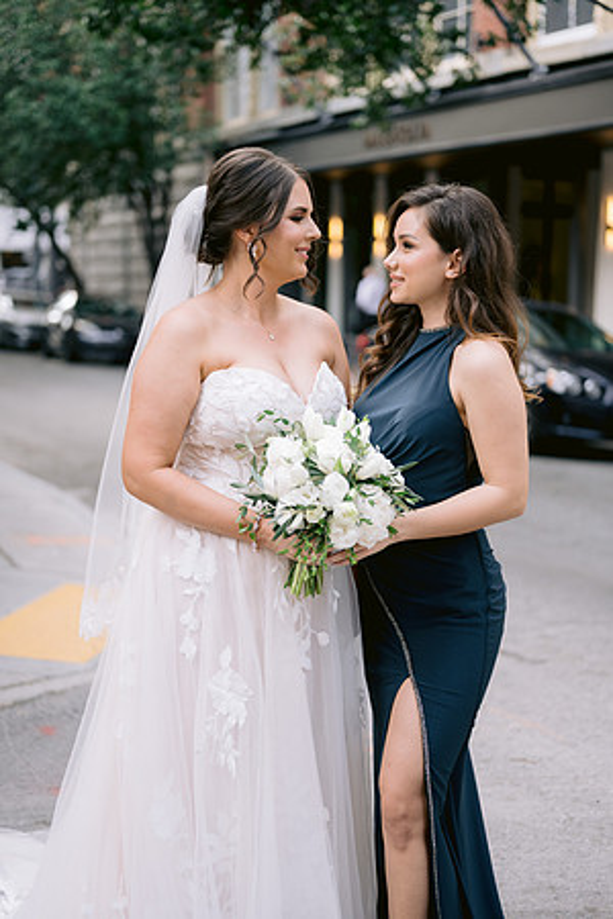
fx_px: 1277
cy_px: 460
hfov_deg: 27.0
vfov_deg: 39.6
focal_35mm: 50
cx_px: 306
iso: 160
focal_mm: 50
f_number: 1.8
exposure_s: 1/500
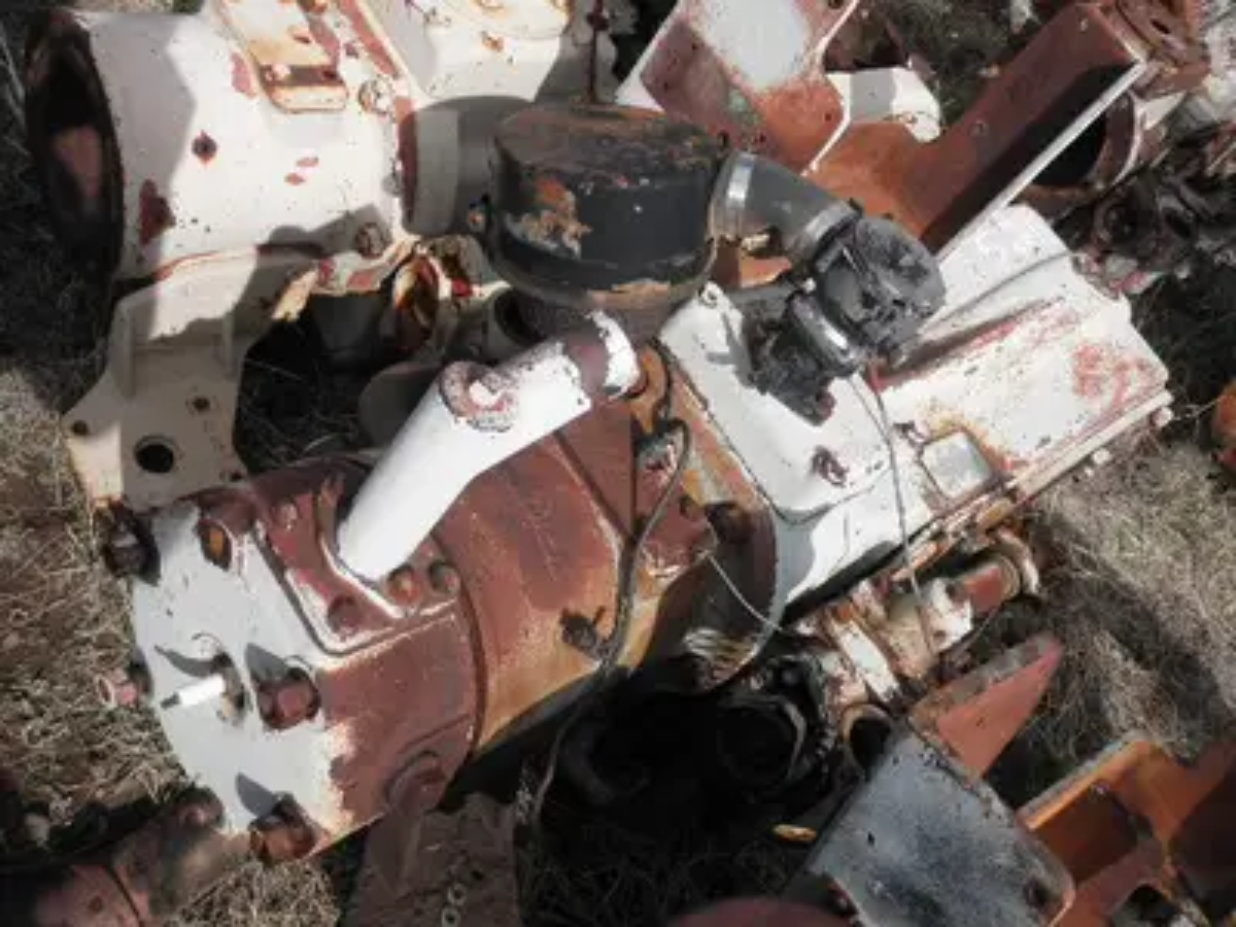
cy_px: 464
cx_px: 618
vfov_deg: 40.7
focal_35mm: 35
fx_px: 1250
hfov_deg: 52.6
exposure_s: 1/160
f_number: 9.1
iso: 64
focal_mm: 6.1
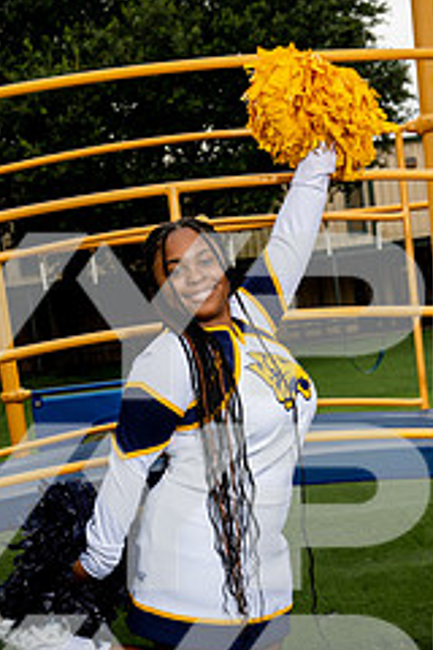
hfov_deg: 22.6
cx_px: 219
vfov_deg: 32.6
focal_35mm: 60
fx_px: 1082
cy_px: 509
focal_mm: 32
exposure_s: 1/250
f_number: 5.6
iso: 100
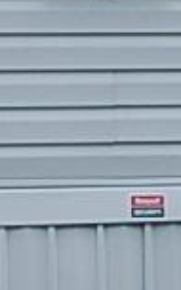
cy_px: -32
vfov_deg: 4.1
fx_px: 4049
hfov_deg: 2.6
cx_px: 333
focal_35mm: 513
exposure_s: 1/250
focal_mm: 34
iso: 200
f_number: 8
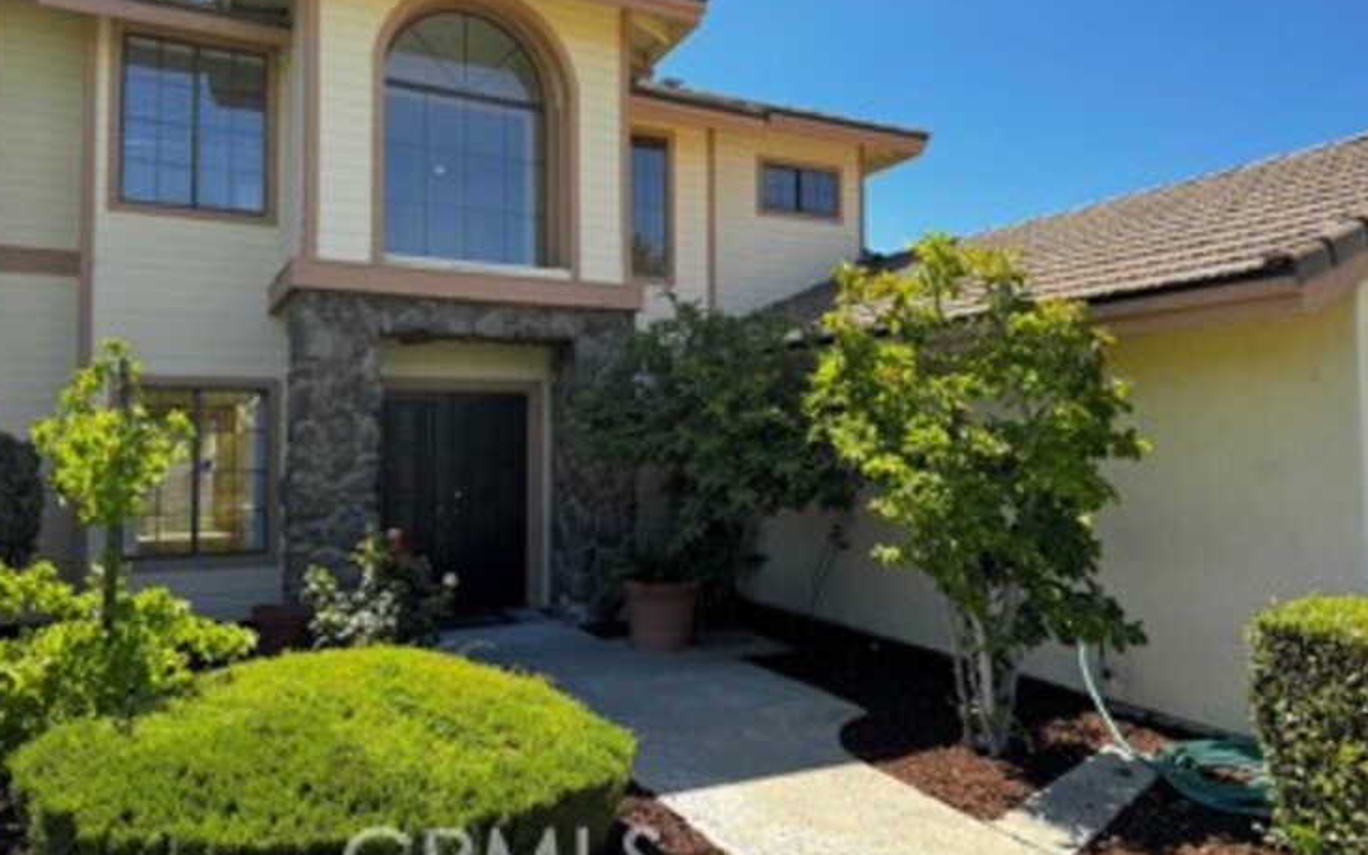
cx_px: 676
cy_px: 397
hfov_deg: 70.4
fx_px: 969
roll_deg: -0.1
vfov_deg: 47.6
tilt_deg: +1.6
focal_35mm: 26
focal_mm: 6.76
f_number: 1.78
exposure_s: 1/1980
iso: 80
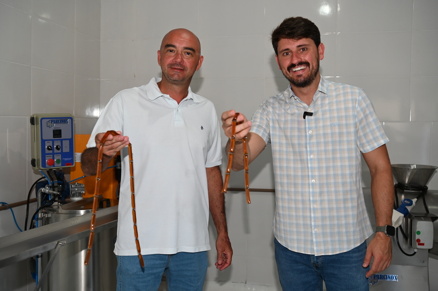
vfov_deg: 35.0
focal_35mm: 38
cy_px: 146
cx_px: 219
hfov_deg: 50.7
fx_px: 462
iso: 640
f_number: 4
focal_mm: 38
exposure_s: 1/60
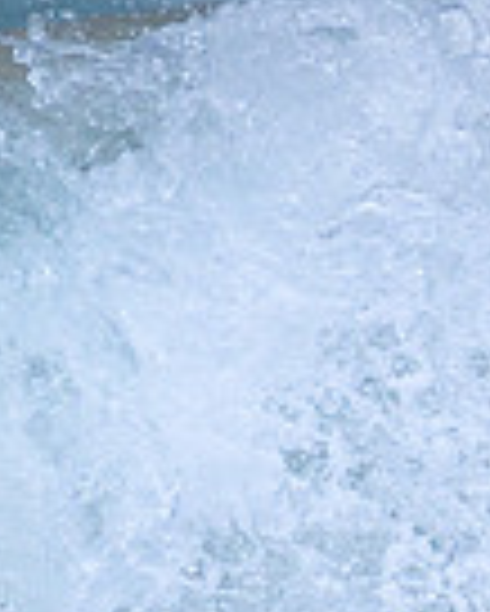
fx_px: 39891
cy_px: 696
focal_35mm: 2203
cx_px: 1310
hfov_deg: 0.7
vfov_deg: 0.9
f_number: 5.6
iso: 720
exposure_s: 1/2000
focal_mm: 400
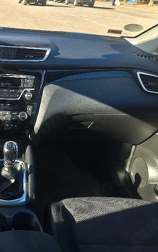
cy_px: 114
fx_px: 262
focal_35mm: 38
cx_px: -5
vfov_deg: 51.4
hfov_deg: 30.8
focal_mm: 5.54
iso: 40
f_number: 1.8
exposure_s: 1/256
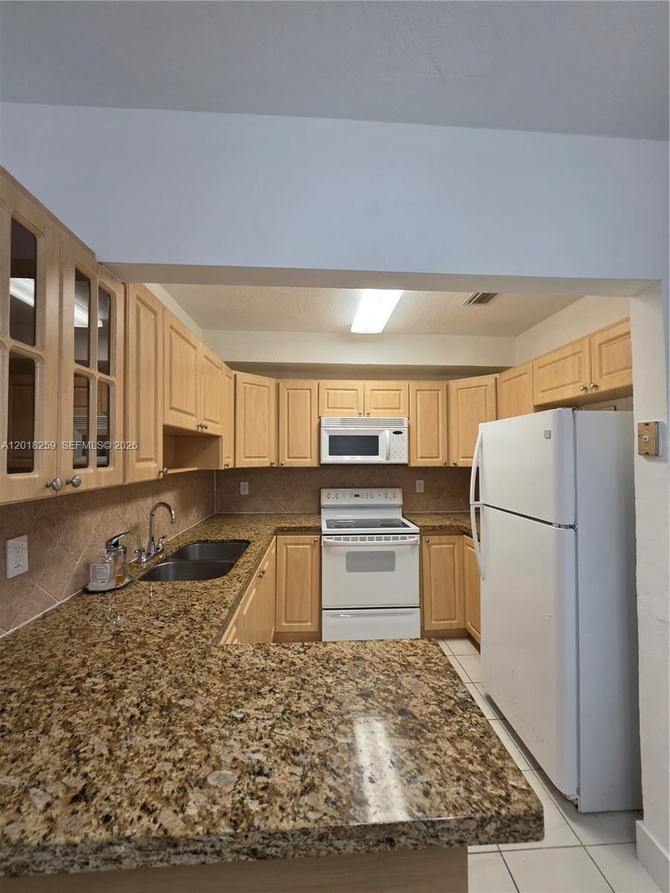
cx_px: 335
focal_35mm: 13
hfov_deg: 89.9
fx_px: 335
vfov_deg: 106.2
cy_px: 446
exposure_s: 1/120
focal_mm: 2.2
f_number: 1.9
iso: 125
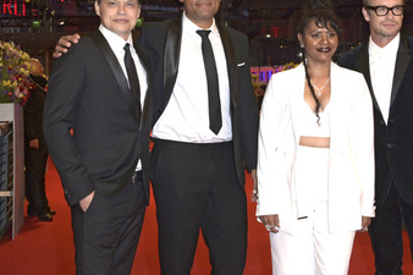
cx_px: 251
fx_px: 688
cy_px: 101
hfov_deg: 33.3
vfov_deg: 22.5
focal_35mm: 60
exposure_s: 1/250
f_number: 6.3
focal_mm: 45
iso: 1250
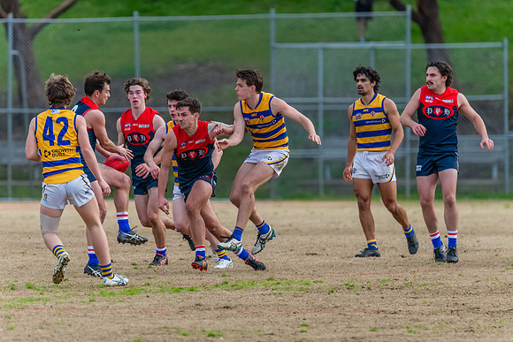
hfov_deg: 3.0
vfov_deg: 2.0
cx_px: 254
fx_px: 9668
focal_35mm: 678
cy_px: 160
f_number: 6.3
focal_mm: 550
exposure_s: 1/2000
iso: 2500
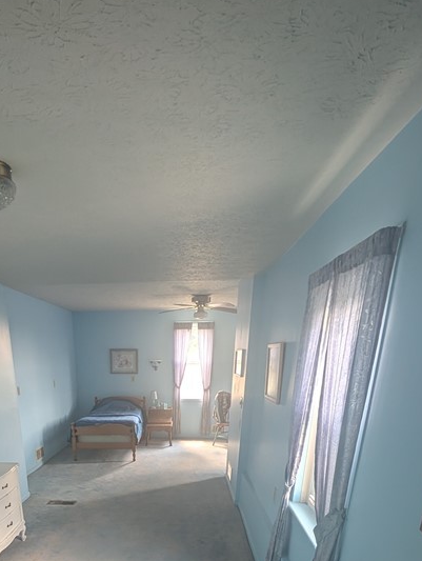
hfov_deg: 57.9
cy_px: 523
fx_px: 373
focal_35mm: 23
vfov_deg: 60.3
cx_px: 148
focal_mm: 2.02
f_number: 1.7
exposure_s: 1/23.8
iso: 100
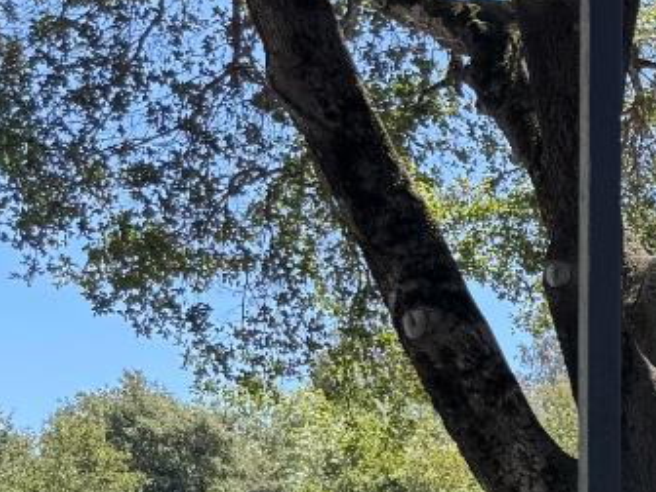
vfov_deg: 12.7
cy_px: 870
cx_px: 1273
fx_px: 2028
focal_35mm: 107
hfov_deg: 15.2
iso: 80
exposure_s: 1/678
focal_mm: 6.76
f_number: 1.78
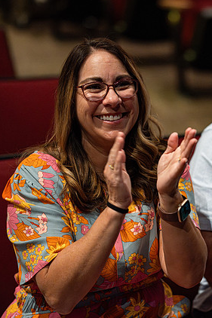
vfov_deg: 15.1
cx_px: 185
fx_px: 1202
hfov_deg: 10.0
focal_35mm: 136
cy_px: 162
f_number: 2
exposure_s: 1/250
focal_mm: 85
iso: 2000
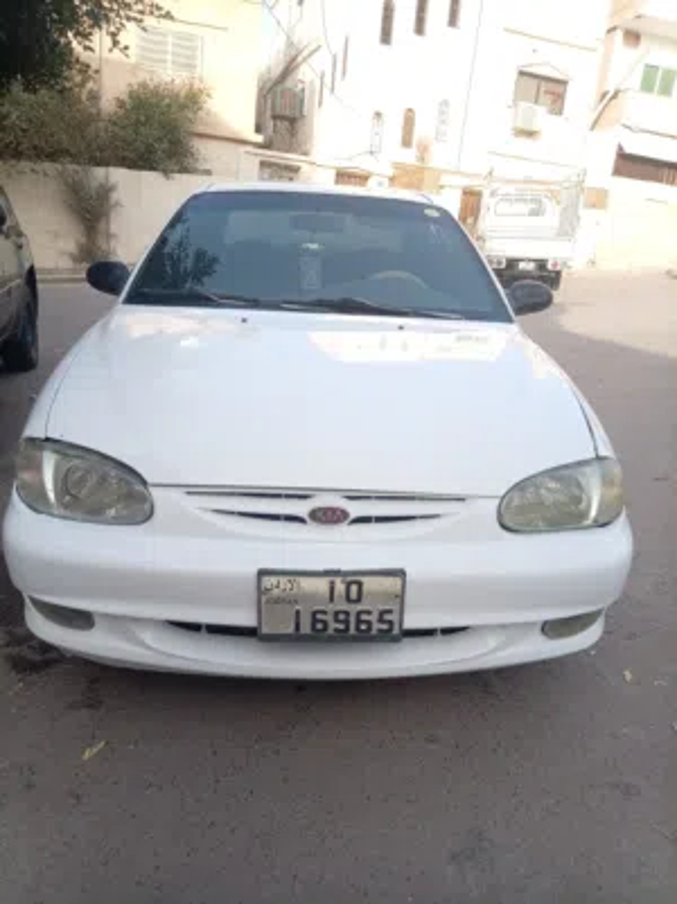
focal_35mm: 25
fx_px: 653
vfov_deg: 69.4
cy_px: 452
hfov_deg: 54.8
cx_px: 338
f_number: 1.8
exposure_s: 1/430
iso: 101
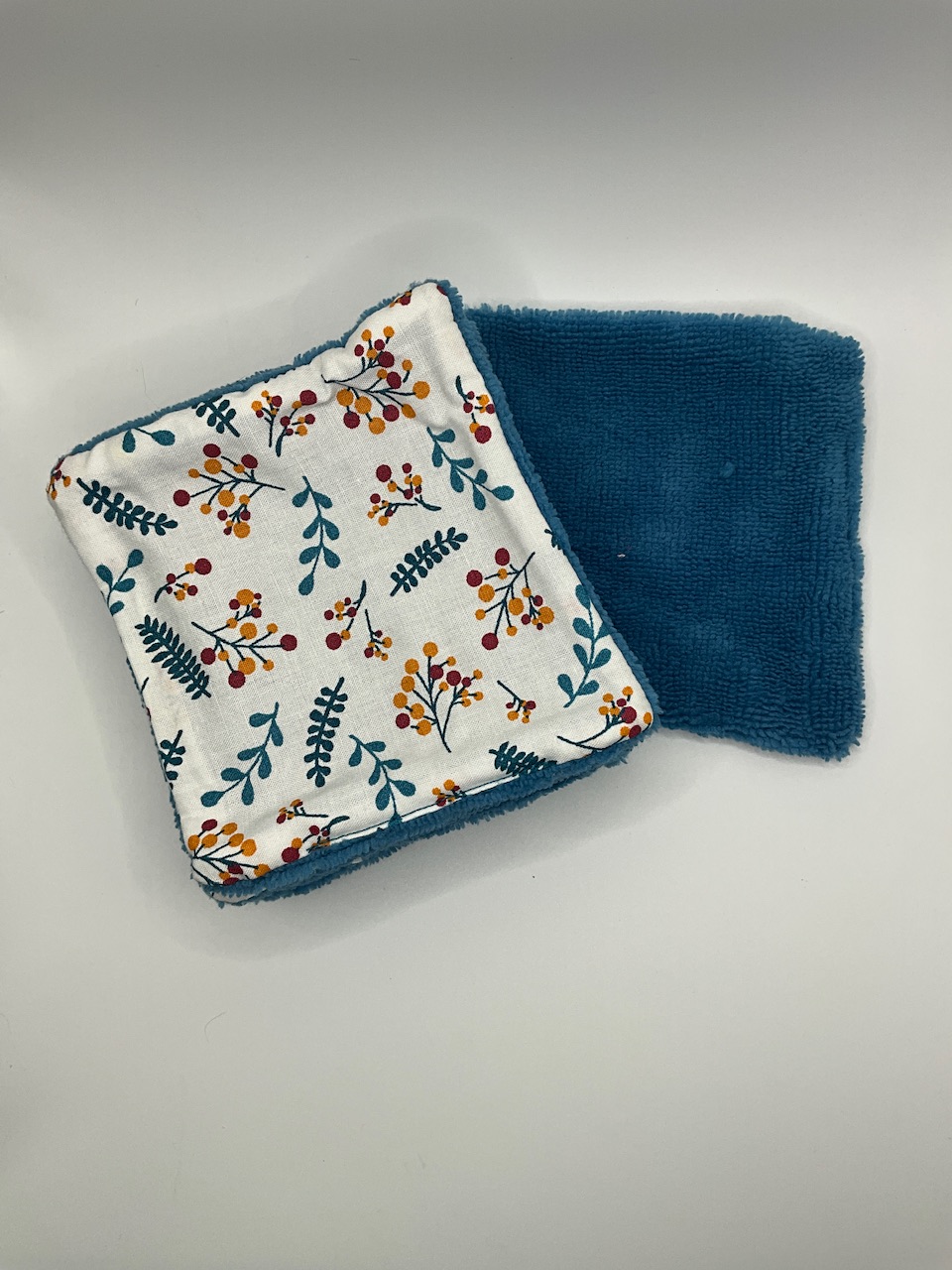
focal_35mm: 29
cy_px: 635
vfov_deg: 61.7
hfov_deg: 48.2
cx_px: 476
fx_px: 1063
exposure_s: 1/122
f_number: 1.8
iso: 20
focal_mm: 3
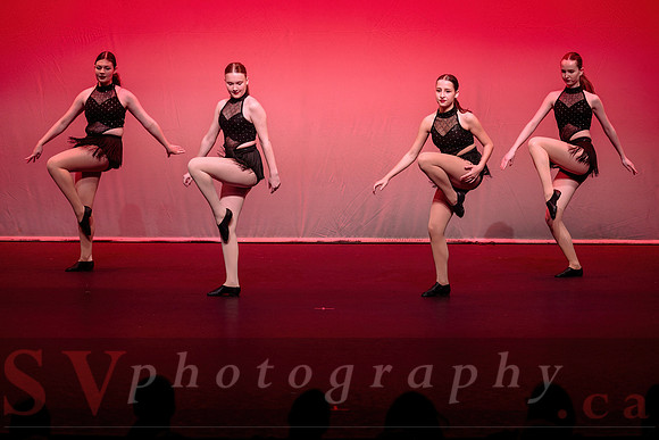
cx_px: 319
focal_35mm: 148
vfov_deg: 9.3
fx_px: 2703
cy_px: 180
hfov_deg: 13.9
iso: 1250
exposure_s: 1/500
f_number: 2.8
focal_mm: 125
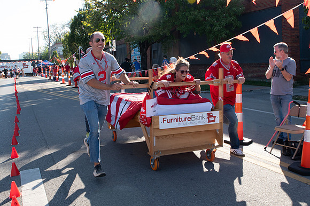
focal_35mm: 37
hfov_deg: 51.5
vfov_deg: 35.6
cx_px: 157
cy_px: 94
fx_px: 321
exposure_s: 1/200
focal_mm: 24
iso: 500
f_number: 11
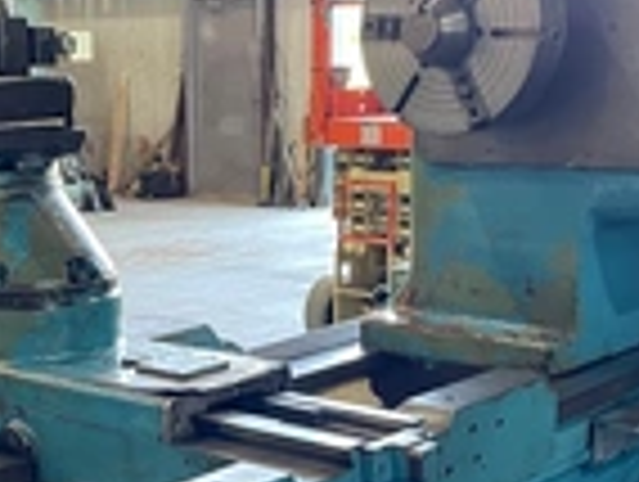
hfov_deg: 26.5
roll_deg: +1.3
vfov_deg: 20.0
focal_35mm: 73
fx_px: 1350
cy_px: 396
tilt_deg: -13.8
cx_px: 207
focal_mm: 4.2
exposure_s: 1/60
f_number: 1.6
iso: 200
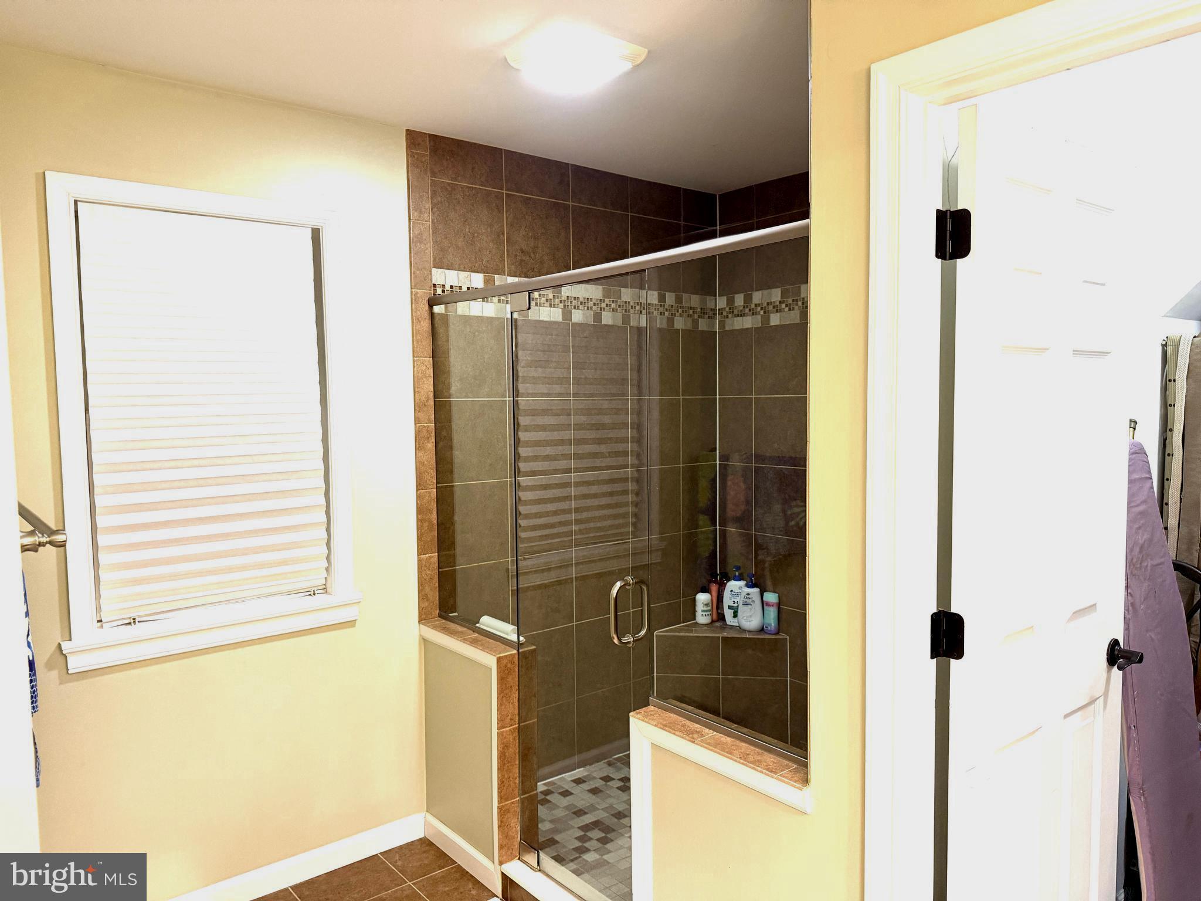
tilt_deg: -4.1
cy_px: 450
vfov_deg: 56.8
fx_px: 833
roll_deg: +1.4
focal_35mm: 24
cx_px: 600
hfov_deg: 71.6
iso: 320
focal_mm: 6.76
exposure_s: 1/60
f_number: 1.78
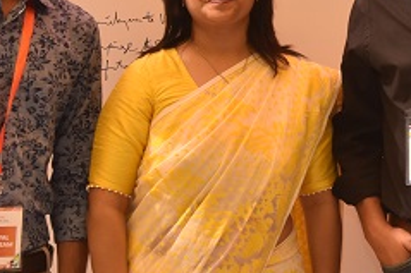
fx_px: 1631
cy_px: 5
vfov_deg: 9.5
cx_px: 528
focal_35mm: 143
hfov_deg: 13.8
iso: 400
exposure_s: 1/125
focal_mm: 38
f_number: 10
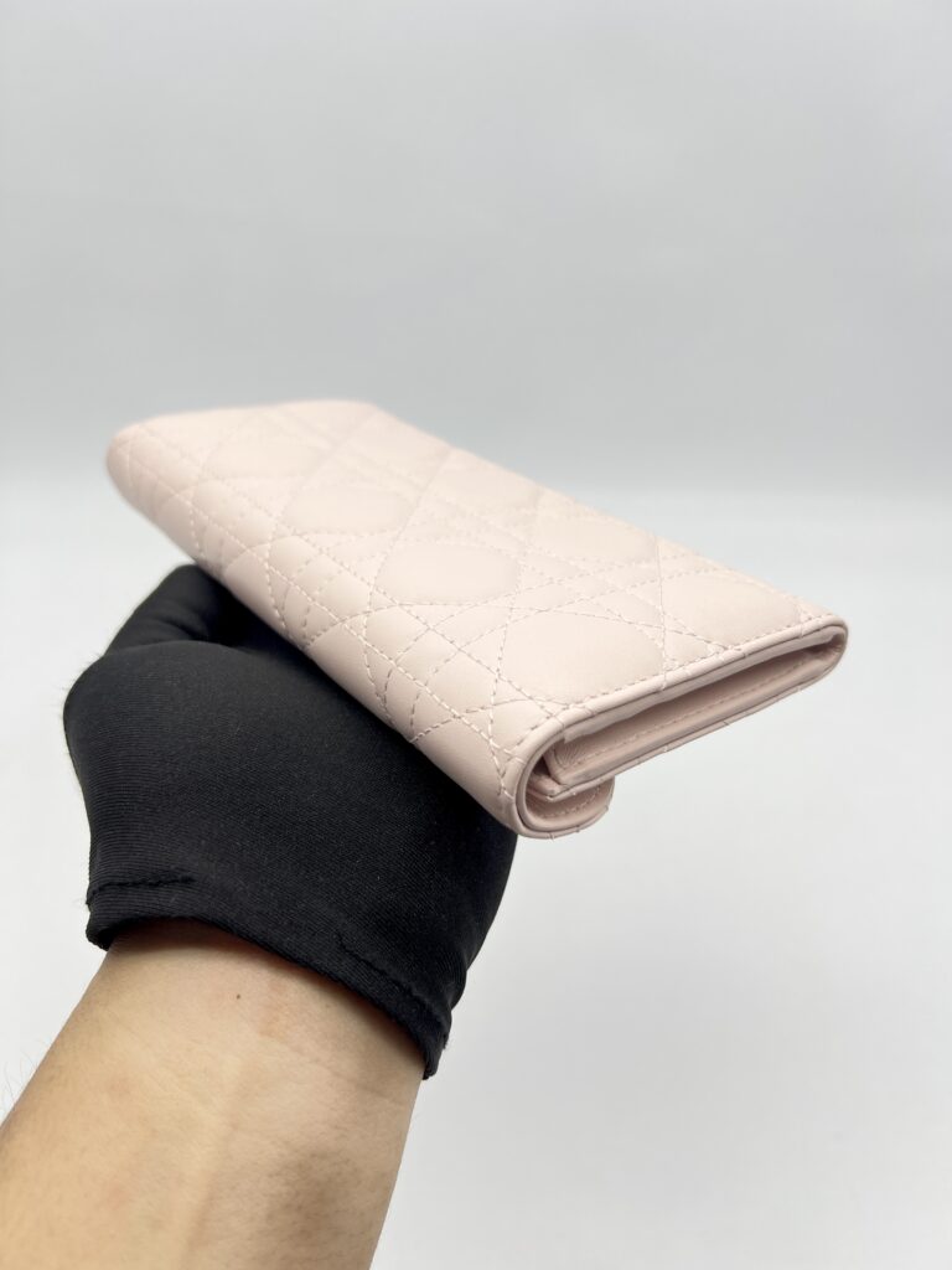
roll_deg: -0.3
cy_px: 635
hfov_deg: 53.1
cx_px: 476
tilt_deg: -33.4
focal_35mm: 26
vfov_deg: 67.3
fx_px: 953
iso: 32
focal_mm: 5.7
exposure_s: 1/144
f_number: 1.5
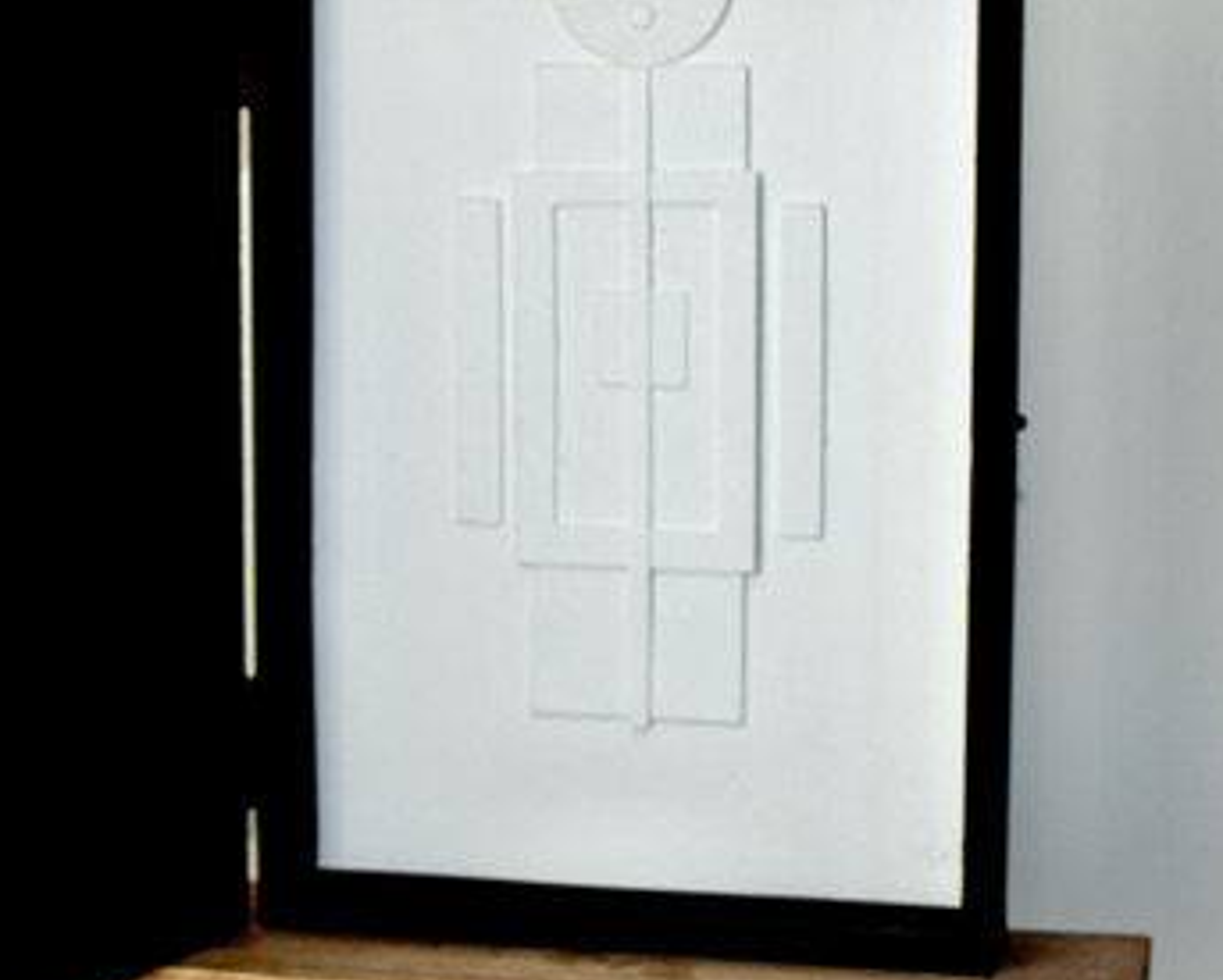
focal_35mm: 92
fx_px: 3328
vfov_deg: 16.8
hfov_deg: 20.7
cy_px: 415
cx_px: 410
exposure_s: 1/250
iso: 100
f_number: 4.5
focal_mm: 35
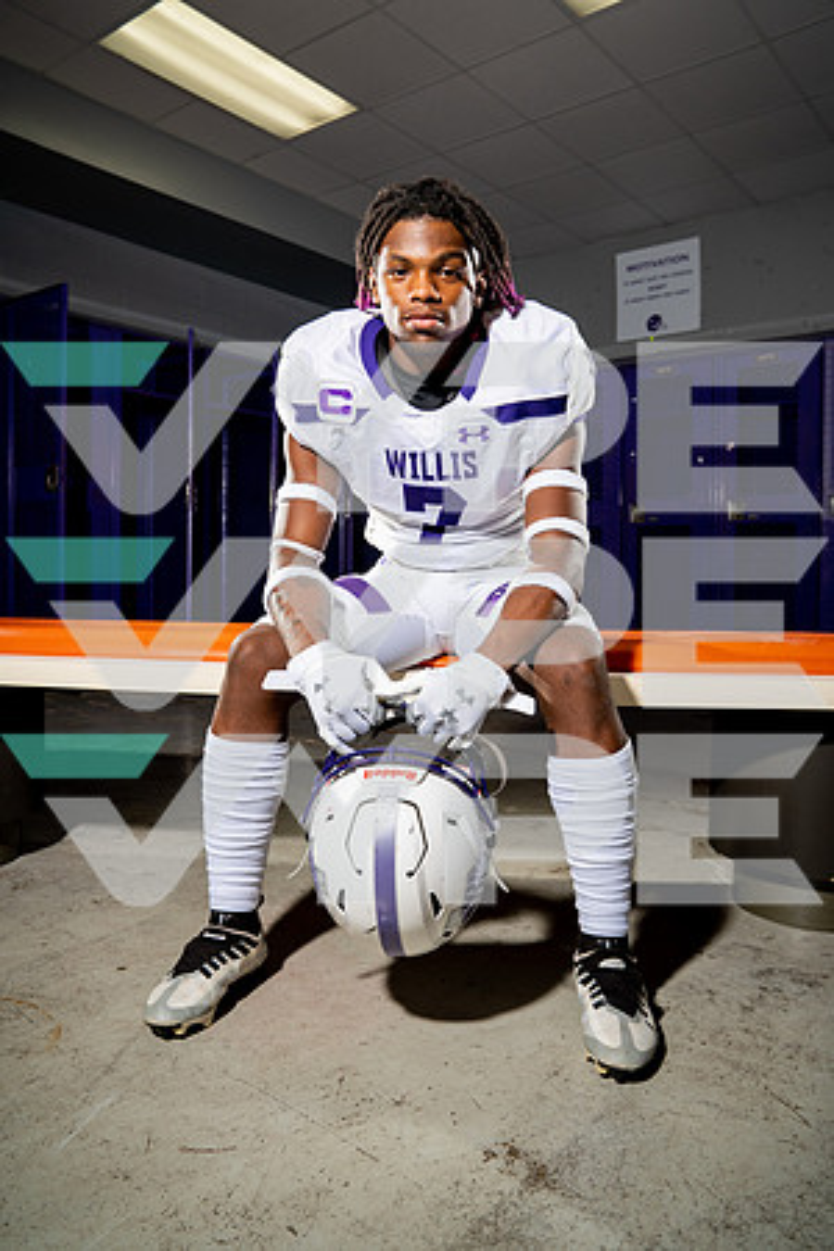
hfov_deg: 49.6
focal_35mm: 26
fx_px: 903
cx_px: 417
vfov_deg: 69.4
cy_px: 626
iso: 200
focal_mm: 26
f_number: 5.6
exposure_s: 1/250
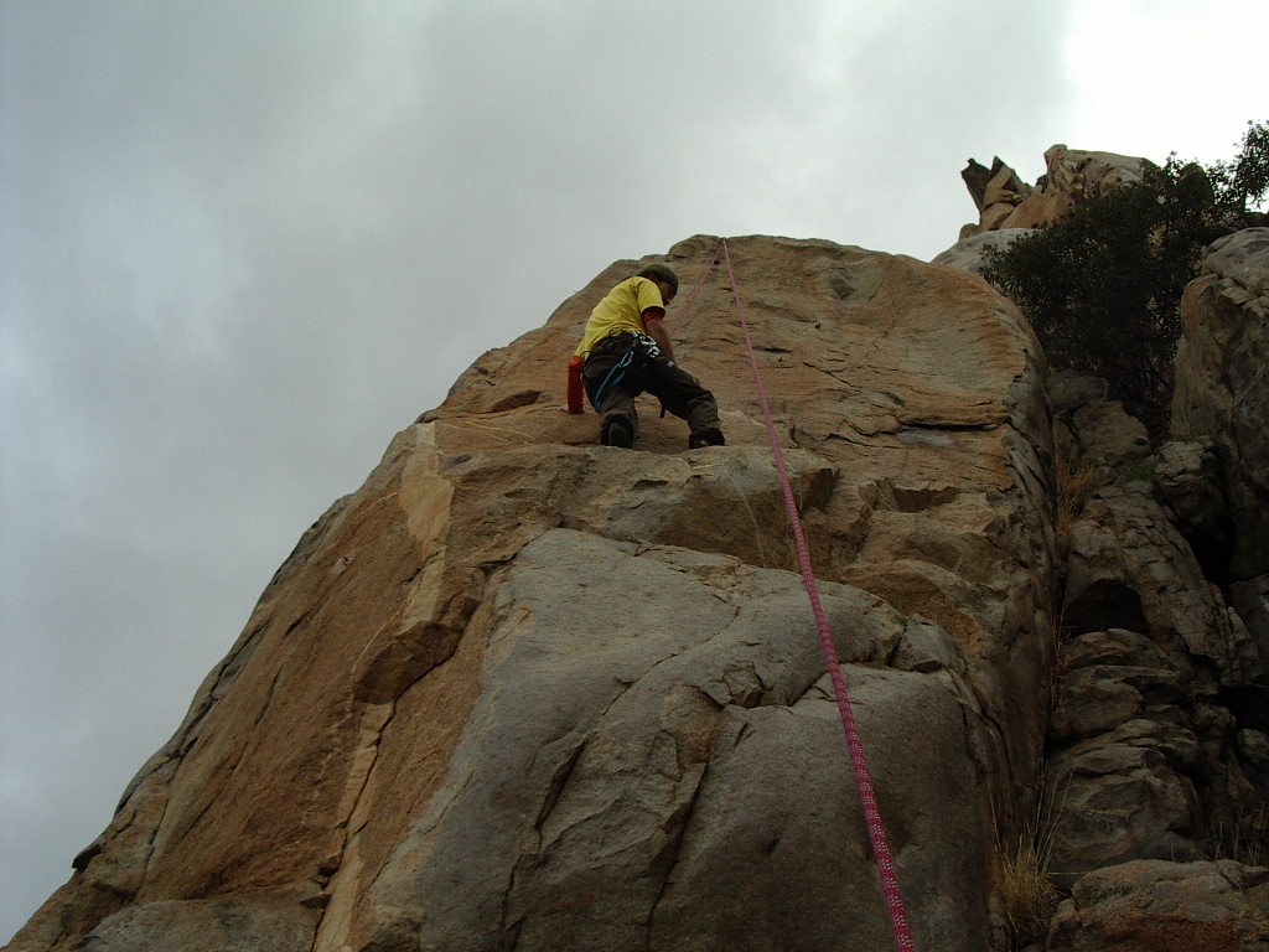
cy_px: 476
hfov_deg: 49.0
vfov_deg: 37.7
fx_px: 1393
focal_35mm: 38
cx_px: 634
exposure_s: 1/320
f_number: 4.8
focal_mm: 5.8
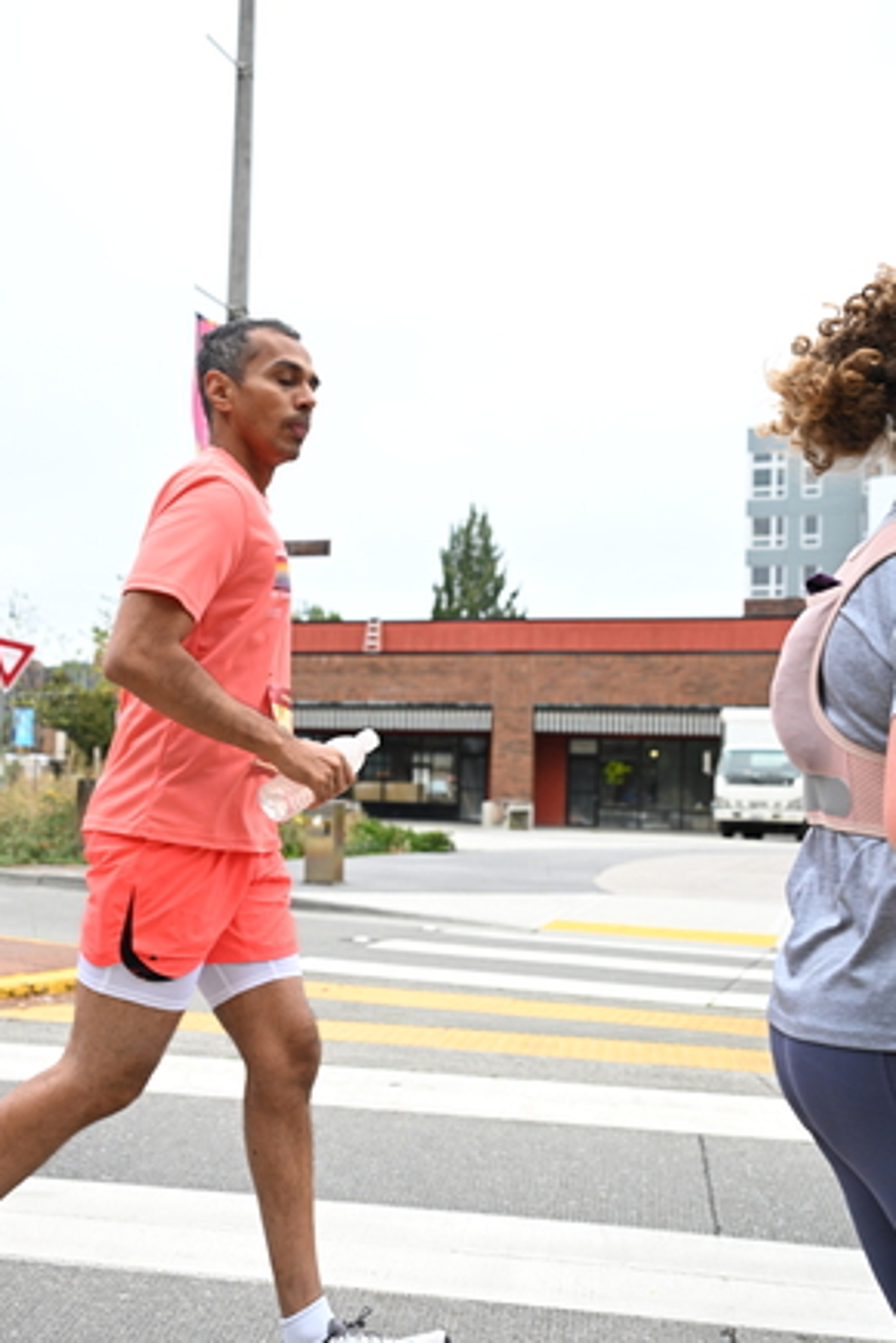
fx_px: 1605
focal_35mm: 43
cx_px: 372
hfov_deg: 31.1
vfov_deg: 45.4
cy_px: 713
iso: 1600
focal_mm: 34
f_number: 4
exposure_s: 1/800
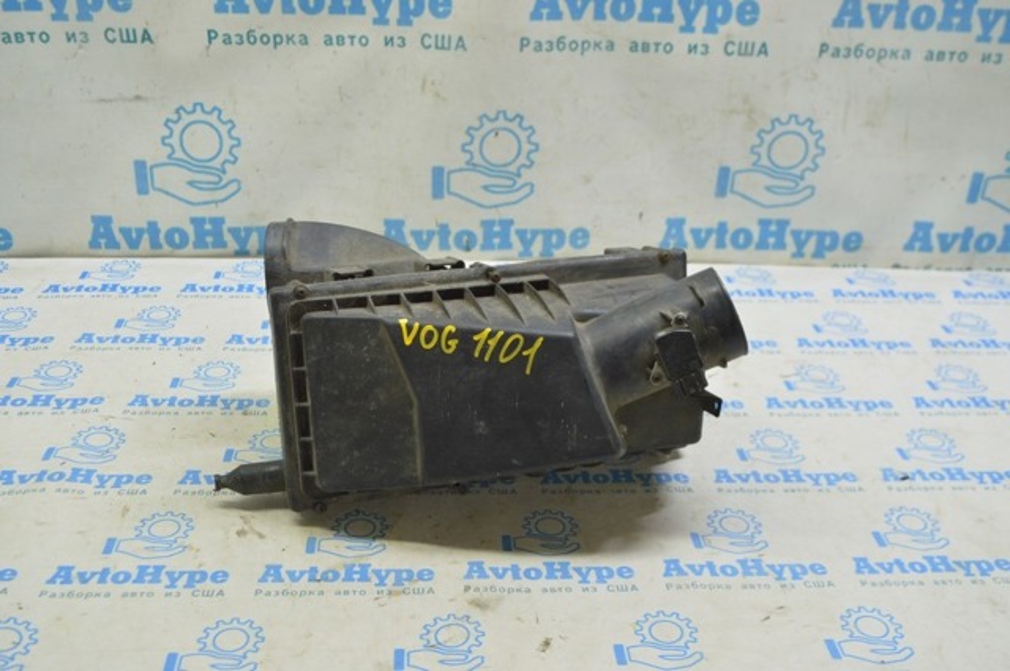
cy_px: 336
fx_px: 1093
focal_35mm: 39
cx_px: 505
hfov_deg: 49.6
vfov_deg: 34.1
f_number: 5.6
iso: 400
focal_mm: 26
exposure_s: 1/20
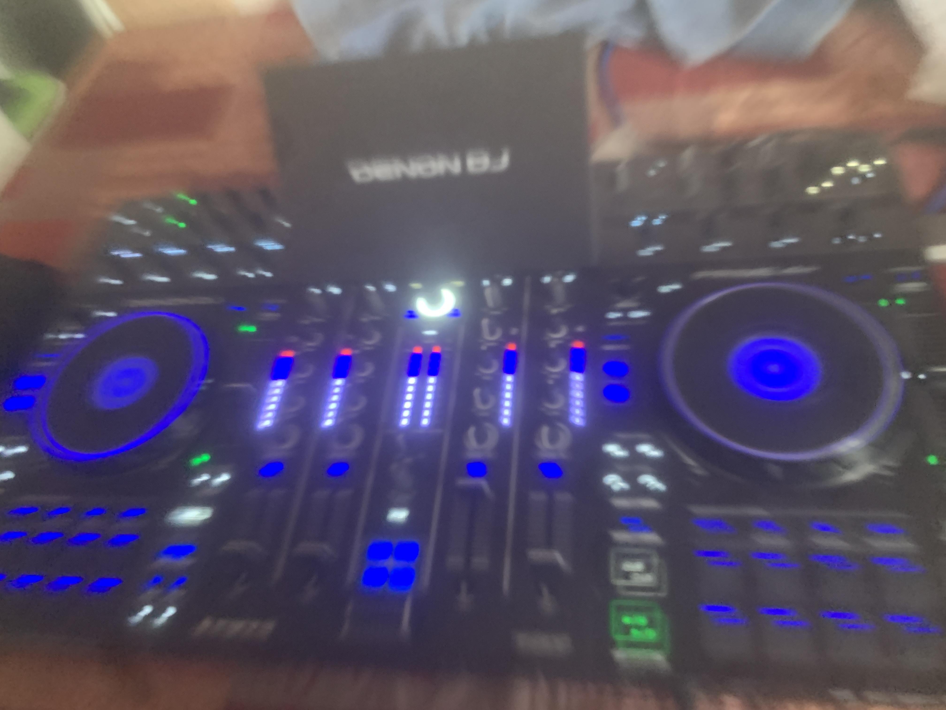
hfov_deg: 67.3
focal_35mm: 26
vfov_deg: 53.1
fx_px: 711
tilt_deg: -52.0
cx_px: 473
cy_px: 355
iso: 640
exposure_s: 1/29
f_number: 1.8
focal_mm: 4.25
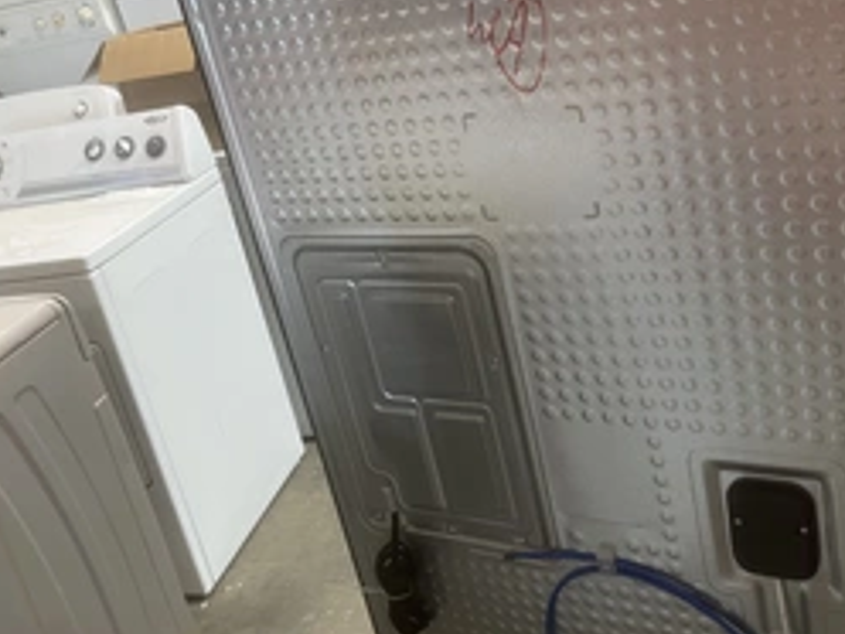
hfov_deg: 44.7
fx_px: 1025
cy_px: 293
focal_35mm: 42
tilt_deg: -20.8
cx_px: 474
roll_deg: +12.5
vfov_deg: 34.3
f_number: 1.6
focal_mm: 5.1
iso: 125
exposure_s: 1/60
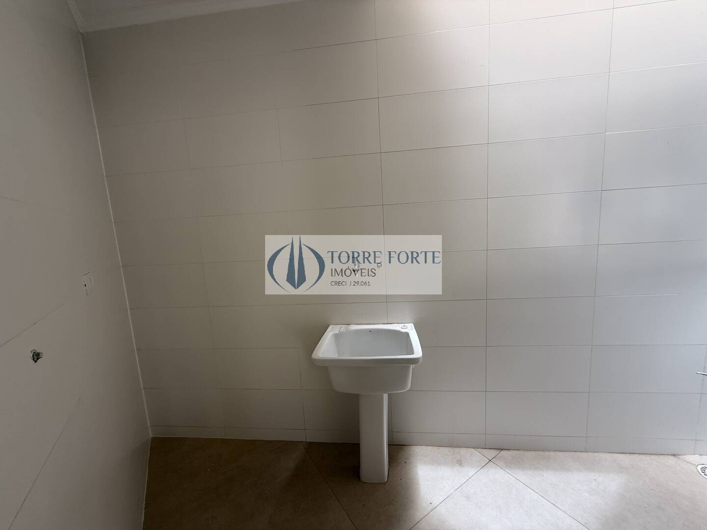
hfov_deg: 102.1
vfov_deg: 85.7
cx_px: 354
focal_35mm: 14
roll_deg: +3.6
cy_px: 265
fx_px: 286
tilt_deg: -7.8
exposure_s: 1/99
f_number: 2.2
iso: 50
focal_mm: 2.22
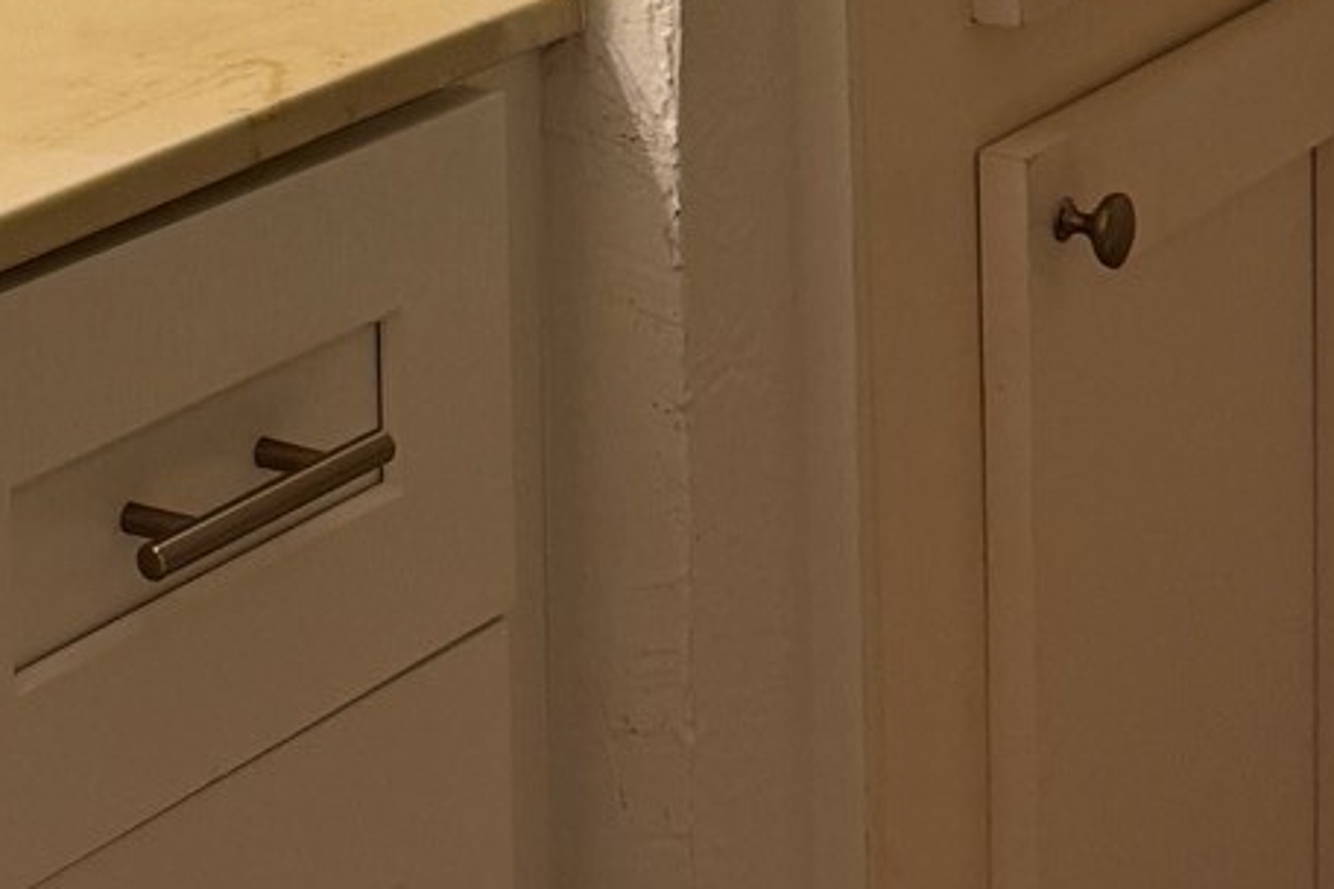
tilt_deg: -2.8
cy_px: -790
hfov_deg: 17.8
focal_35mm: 112
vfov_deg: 11.3
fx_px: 4150
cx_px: 18
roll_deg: +1.4
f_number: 1.78
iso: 125
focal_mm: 6.76
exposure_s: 1/120
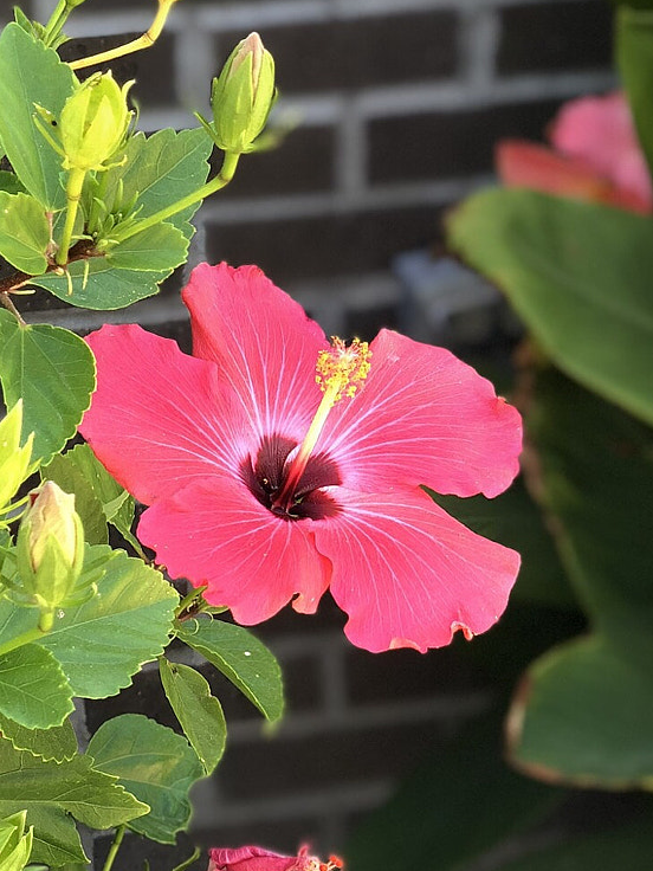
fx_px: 2842
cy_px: 807
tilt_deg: -27.8
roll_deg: +2.8
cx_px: 188
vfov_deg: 17.1
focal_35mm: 113
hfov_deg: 13.1
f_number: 2.4
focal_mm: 6
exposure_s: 1/60
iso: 25
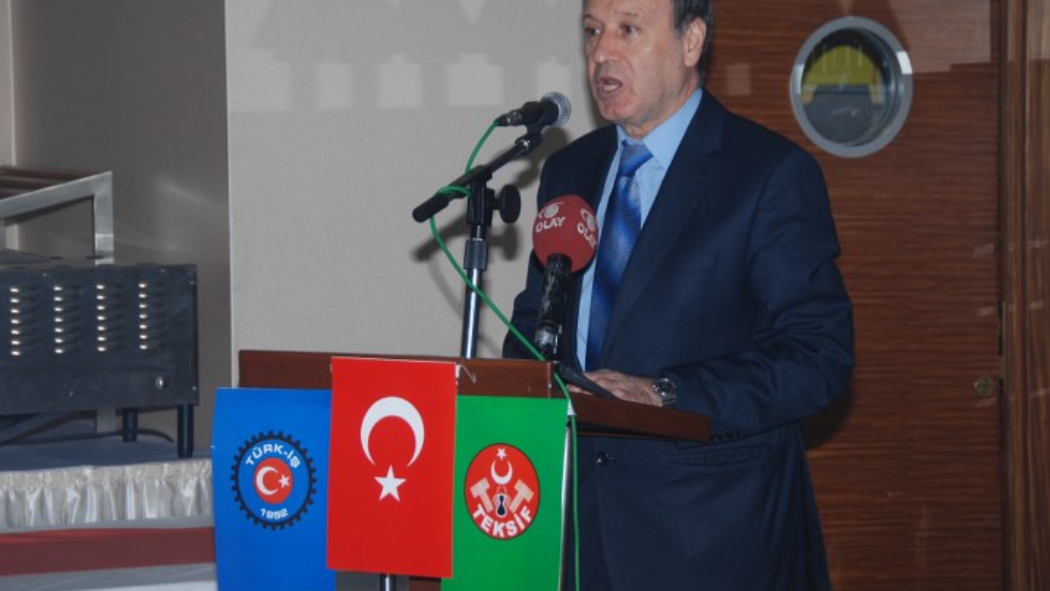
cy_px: 246
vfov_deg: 9.9
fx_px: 3425
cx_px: 535
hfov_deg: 17.4
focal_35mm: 123
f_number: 5
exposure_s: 1/60
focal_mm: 70
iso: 200
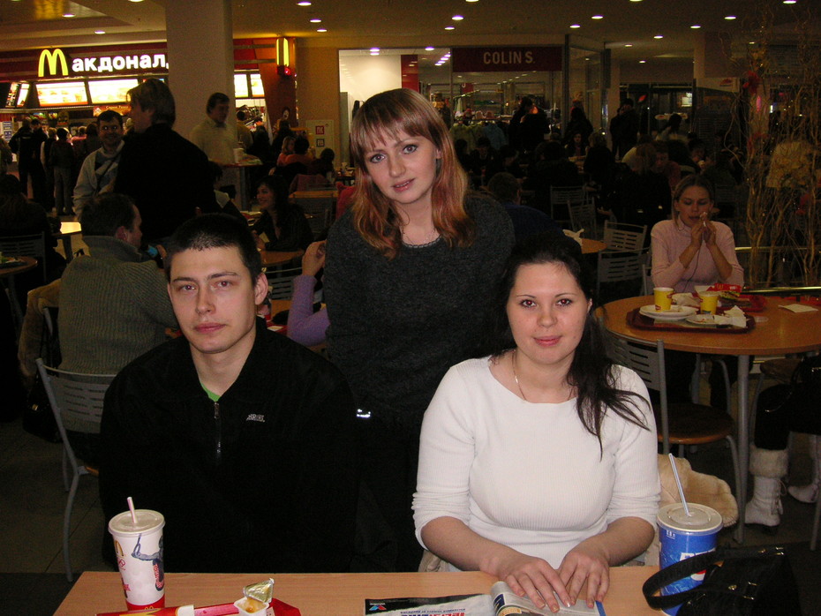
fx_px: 878
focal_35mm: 37
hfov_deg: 50.1
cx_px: 410
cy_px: 308
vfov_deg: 38.7
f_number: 2.8
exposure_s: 1/45
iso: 160
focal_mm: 6.1
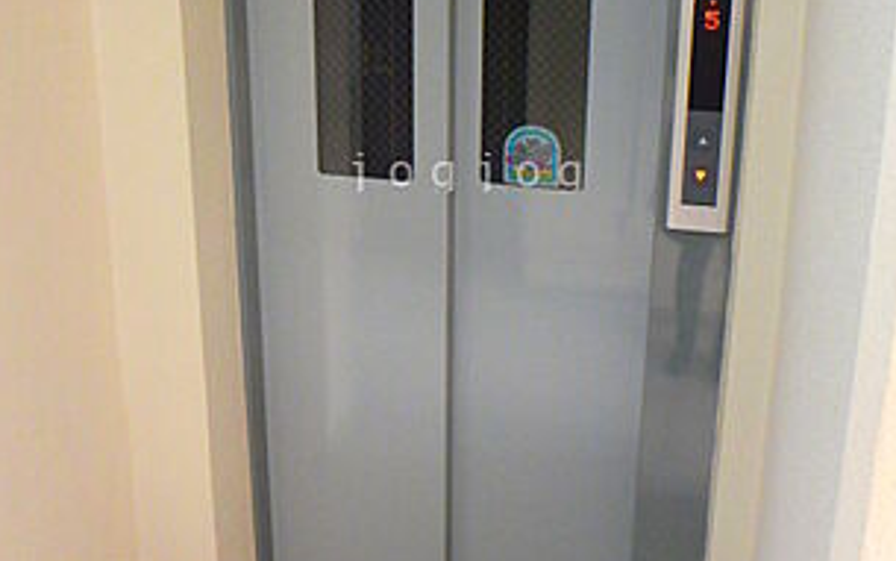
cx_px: 470
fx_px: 855
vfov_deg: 35.8
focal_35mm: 35
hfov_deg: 55.3
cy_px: 170
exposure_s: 1/30
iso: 800
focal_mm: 3.7
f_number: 3.5
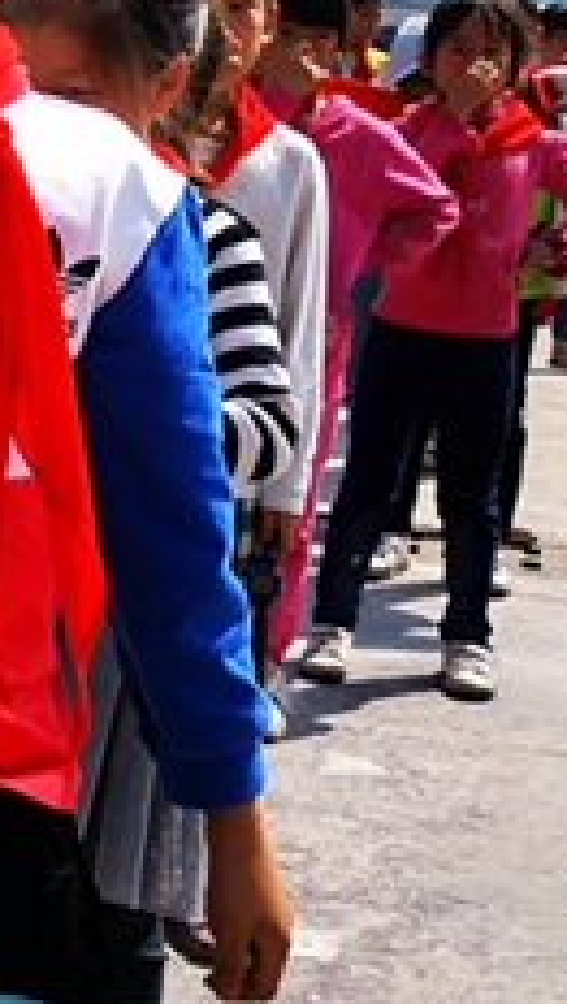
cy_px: 385
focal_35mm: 81
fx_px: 2159
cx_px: -476
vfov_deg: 26.1
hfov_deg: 13.4
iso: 50
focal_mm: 4.75
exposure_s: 1/3145
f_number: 1.8
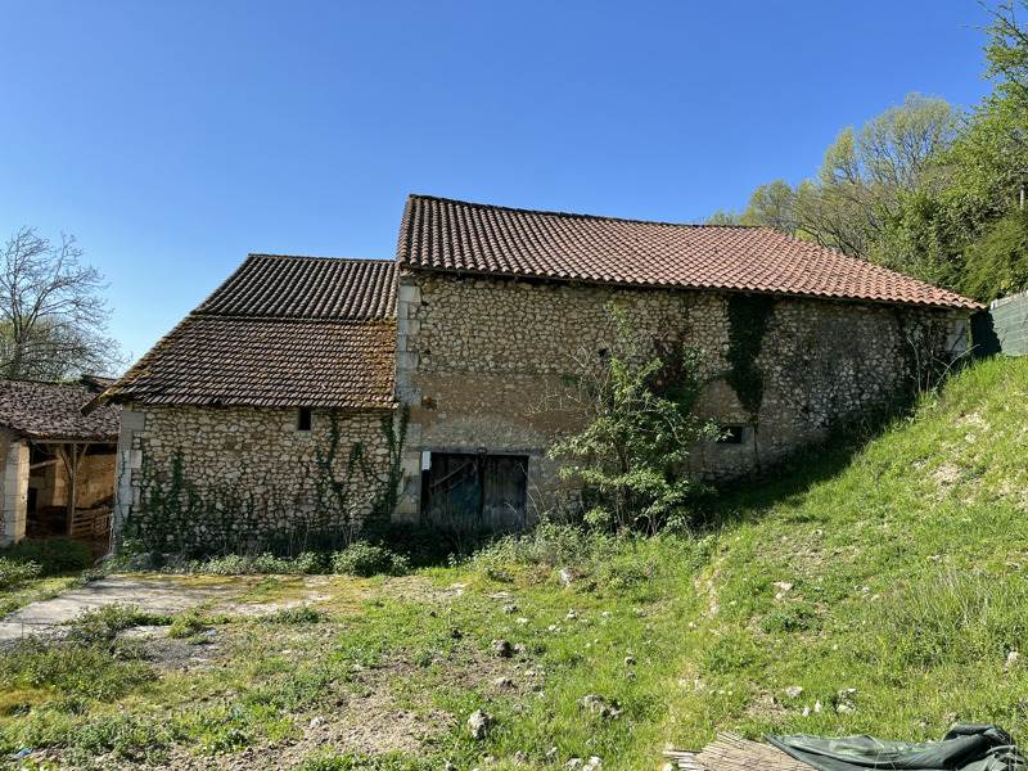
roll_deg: -1.7
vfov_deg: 53.1
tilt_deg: +2.3
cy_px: 386
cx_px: 514
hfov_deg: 67.3
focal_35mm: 26
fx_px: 772
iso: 50
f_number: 1.6
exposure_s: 1/2024
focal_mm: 5.1
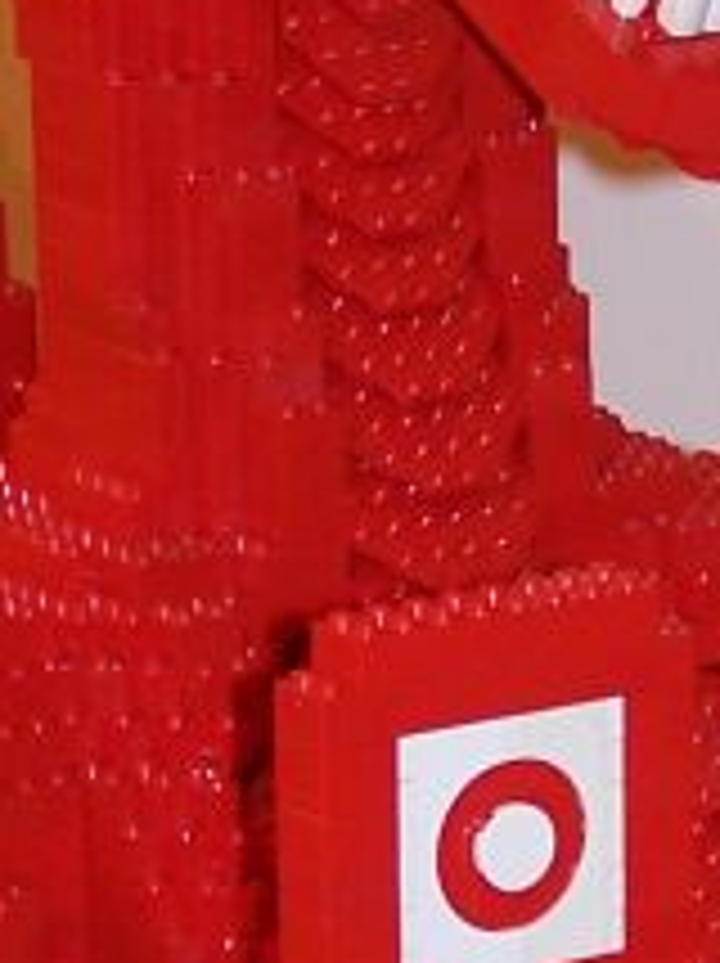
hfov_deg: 5.5
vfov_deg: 7.4
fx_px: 7447
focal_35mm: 268
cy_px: 886
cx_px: 608
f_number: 3.1
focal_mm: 9.3
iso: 80
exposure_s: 1/2
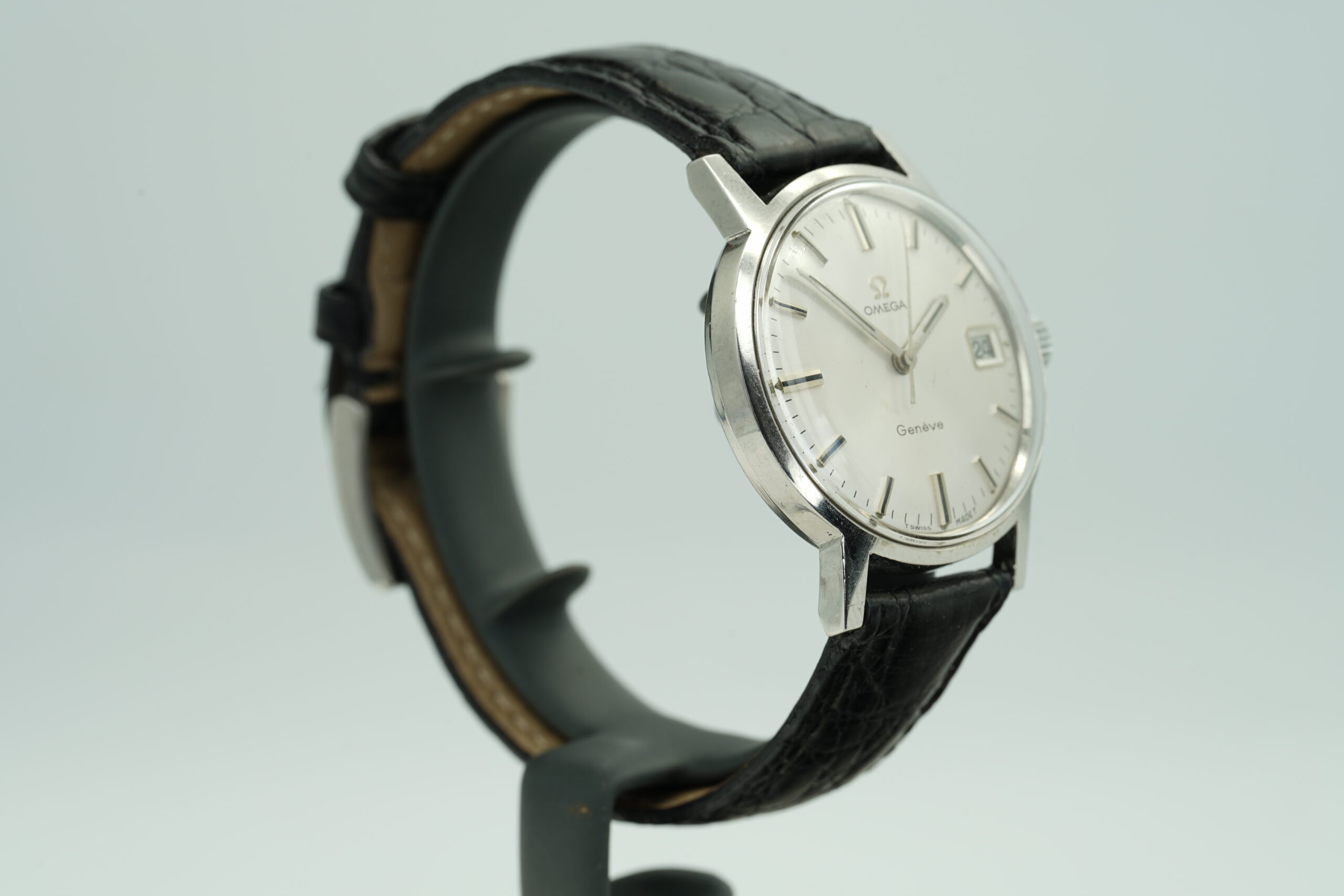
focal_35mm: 105
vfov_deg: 13.0
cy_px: 448
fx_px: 3920
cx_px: 672
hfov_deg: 19.5
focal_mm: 105
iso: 80
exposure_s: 1/10
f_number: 10
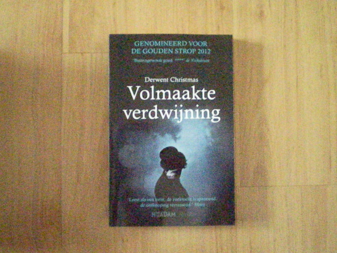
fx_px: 370
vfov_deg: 37.7
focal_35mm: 38
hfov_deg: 49.0
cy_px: 126
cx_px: 168
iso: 7200
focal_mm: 6.3
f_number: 3.1
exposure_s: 1/48.6
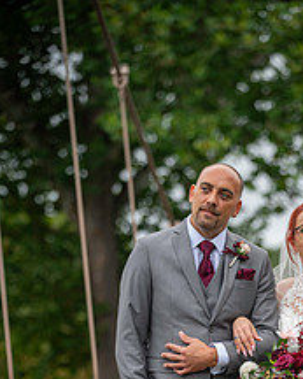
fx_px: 2621
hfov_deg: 6.6
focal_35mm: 234
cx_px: 244
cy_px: 381
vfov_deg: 8.2
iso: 80
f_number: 3.2
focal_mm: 120
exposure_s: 1/125
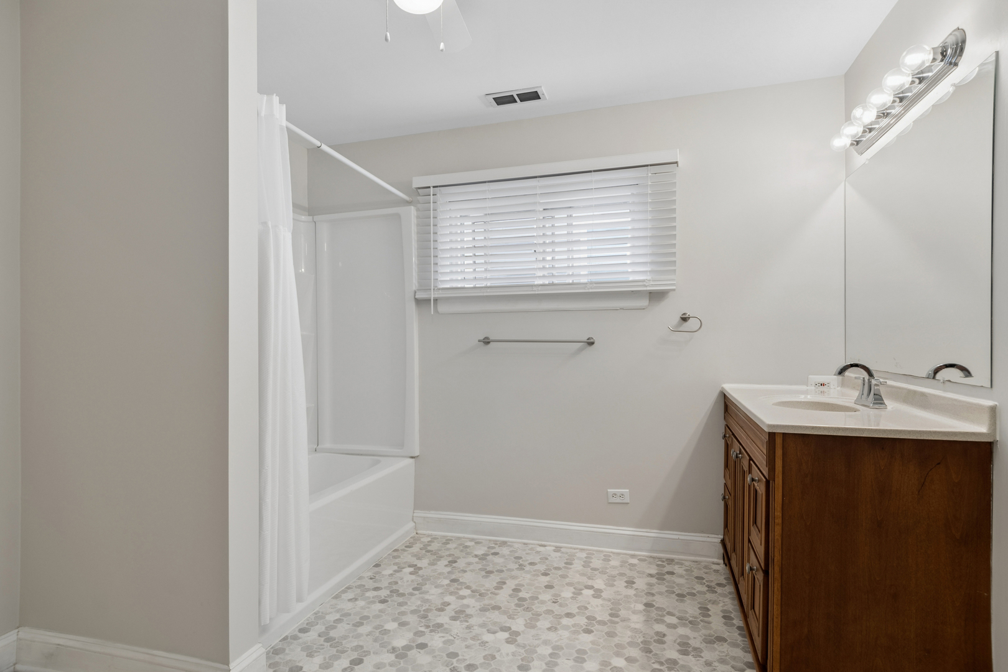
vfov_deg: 67.4
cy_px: 336
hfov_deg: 90.0
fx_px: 504
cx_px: 504
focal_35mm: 18
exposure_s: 1/13
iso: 250
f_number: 8
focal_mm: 12
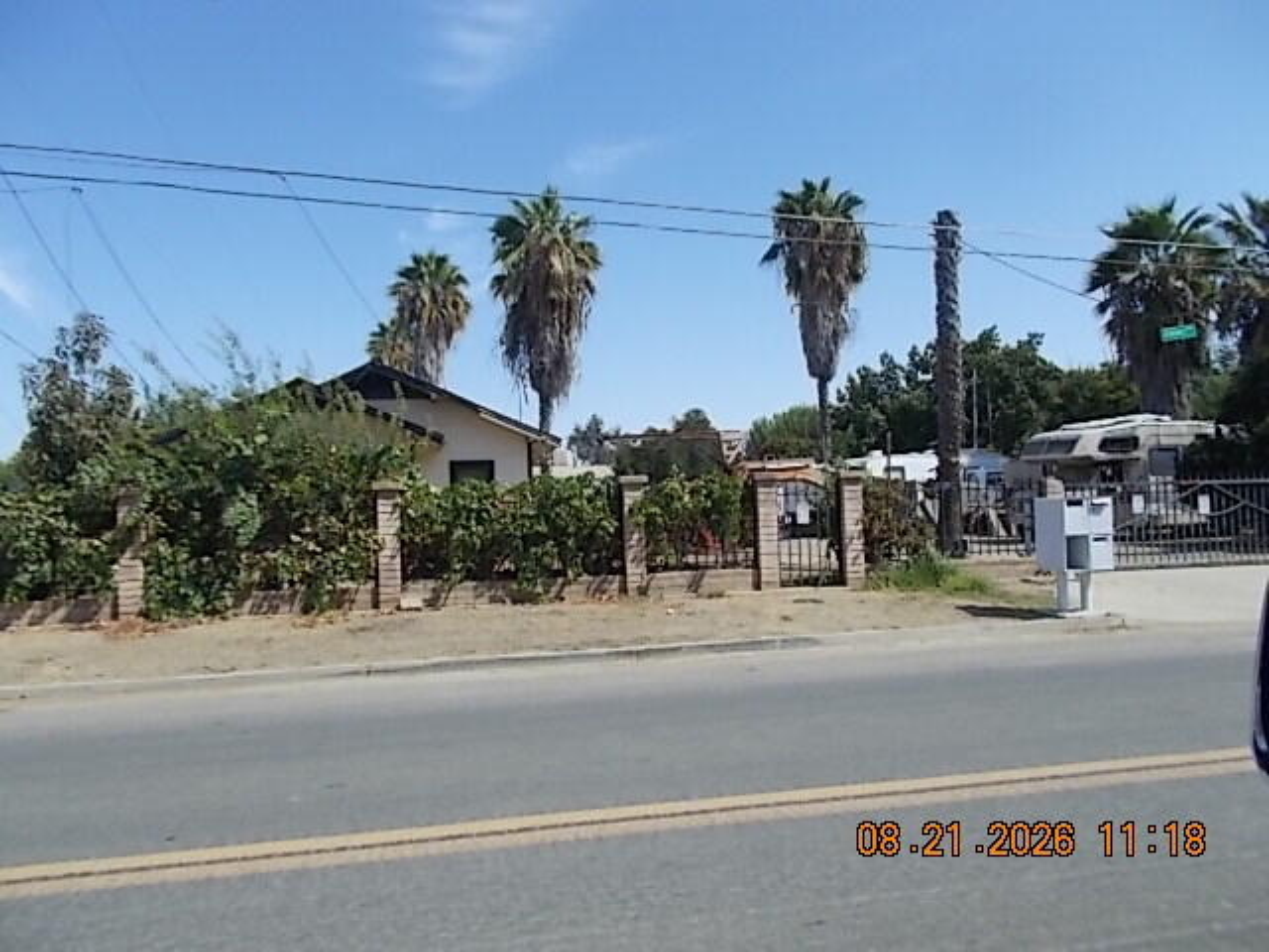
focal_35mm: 26
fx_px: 953
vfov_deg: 53.1
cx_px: 634
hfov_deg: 67.3
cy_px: 476
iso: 80
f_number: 8
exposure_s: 1/125
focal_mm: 4.6
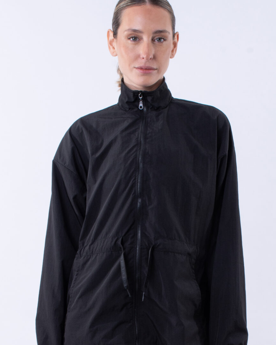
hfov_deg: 13.3
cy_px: 367
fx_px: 1184
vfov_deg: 16.1
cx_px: 162
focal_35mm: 116
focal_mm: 35
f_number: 14
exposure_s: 1/160
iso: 160
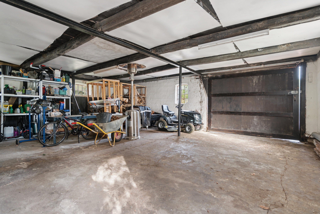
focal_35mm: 18
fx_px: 160
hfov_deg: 90.0
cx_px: 160
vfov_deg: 67.4
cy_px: 107
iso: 400
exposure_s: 1/10
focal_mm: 18
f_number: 4
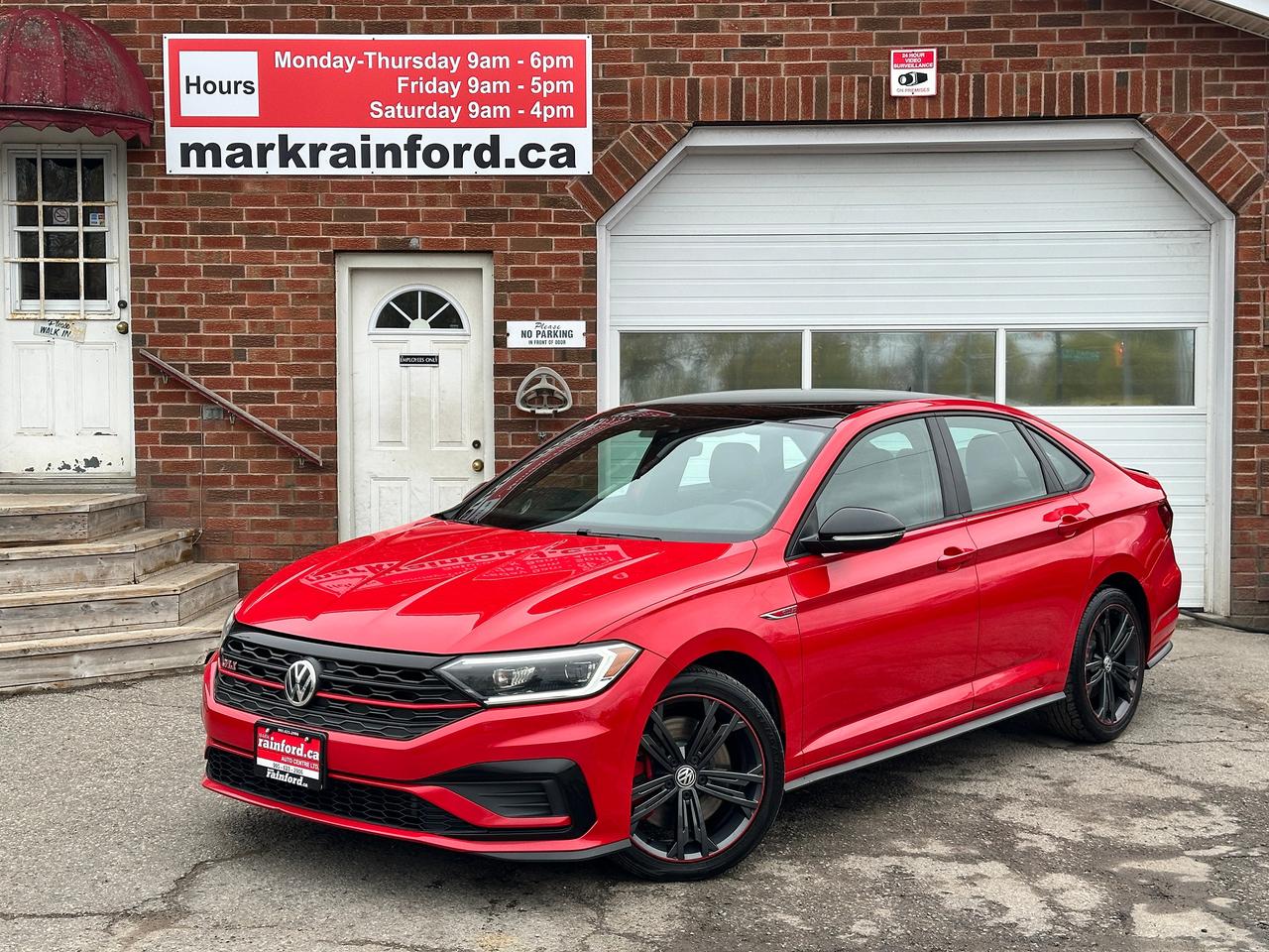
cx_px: 634
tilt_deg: -2.5
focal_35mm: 48
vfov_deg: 30.3
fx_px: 1760
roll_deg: +0.5
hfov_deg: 39.7
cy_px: 476
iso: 64
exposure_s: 1/634
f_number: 1.78
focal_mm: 6.86
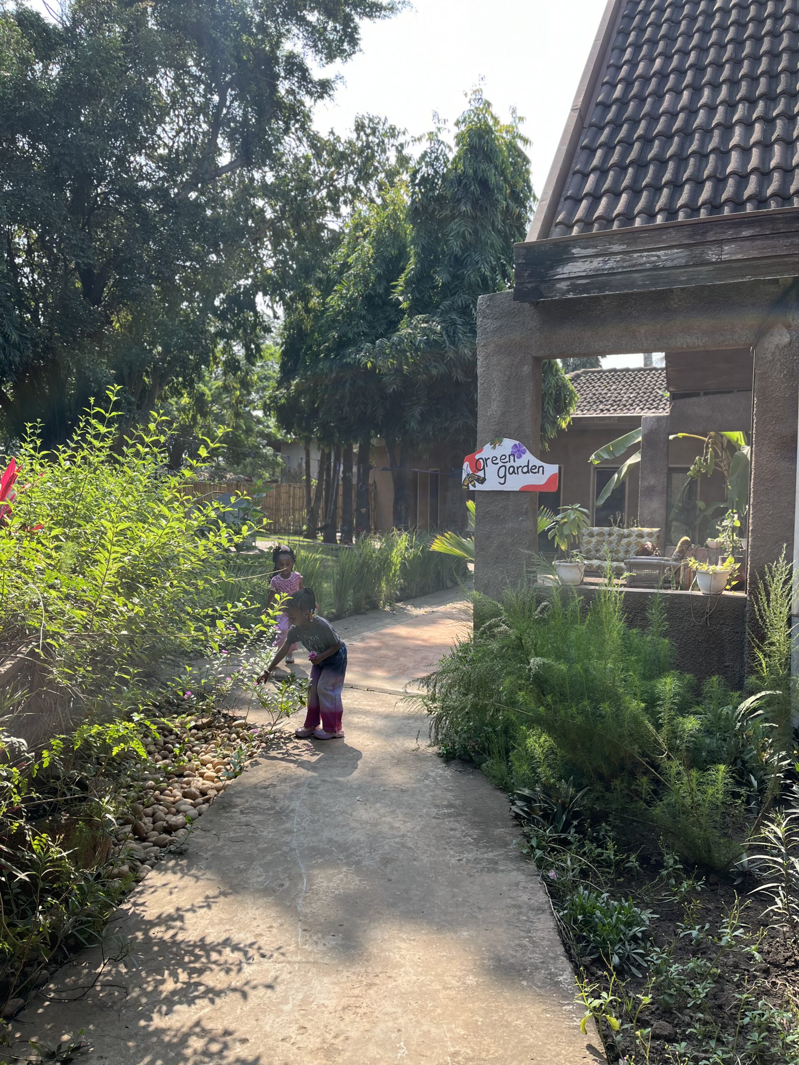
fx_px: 800
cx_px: 400
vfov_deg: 67.3
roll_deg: +0.0
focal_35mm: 26
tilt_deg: -2.4
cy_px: 532
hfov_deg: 53.1
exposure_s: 1/833
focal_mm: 5.1
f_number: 1.6
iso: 50
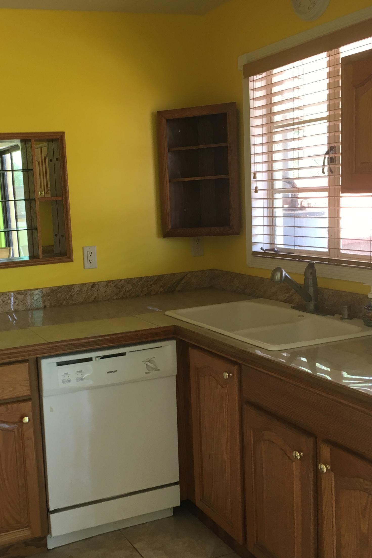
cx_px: 88
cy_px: 282
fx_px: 636
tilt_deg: -8.6
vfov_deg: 47.4
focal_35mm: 41
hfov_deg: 32.0
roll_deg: +2.8
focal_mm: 4.15
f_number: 2.2
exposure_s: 1/30
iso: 25
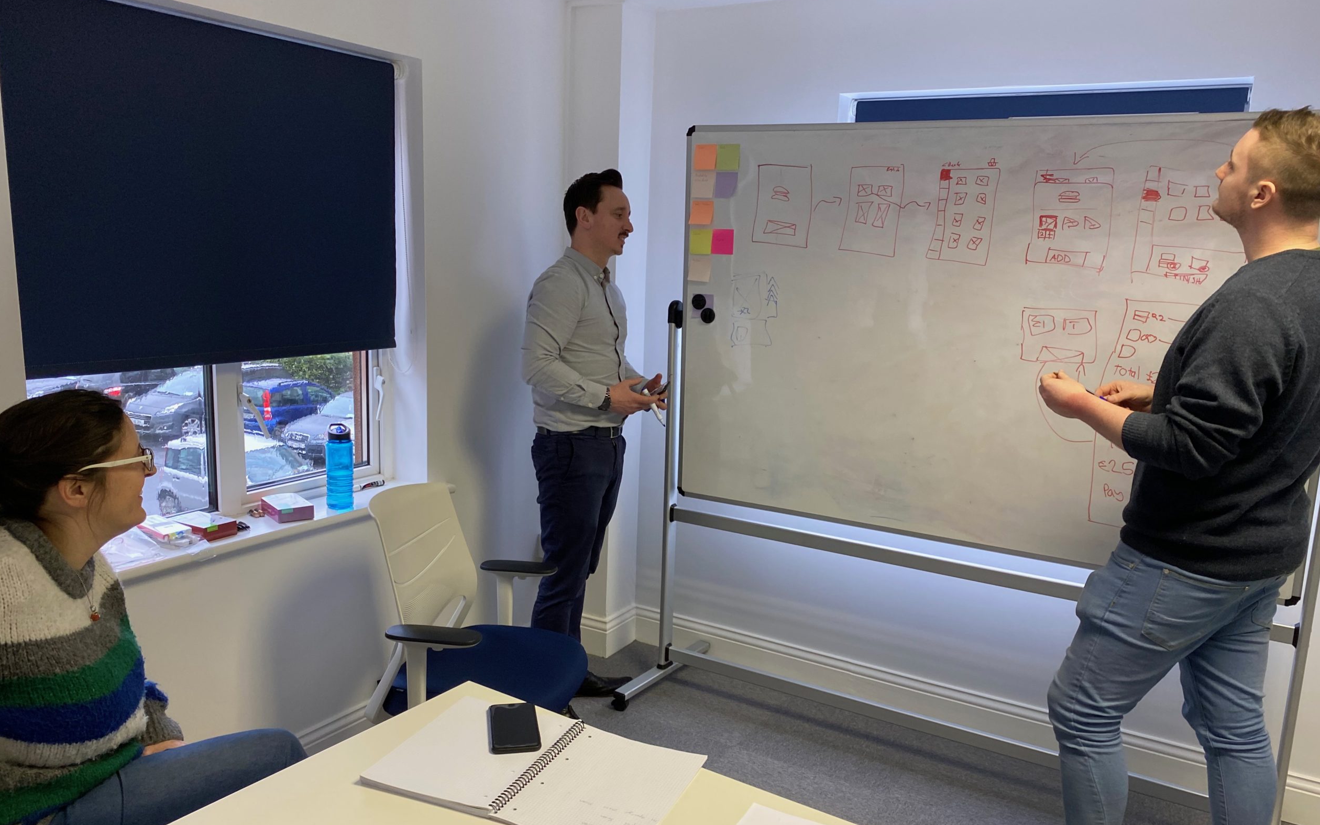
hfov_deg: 66.5
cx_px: 667
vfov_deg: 44.5
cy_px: 445
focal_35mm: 28
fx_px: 1007
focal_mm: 4.25
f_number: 1.8
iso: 125
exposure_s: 1/100
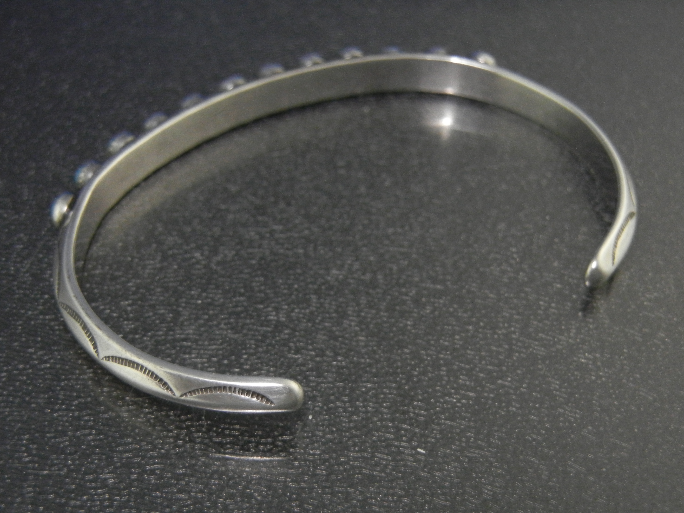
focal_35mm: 68
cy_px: 256
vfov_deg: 21.6
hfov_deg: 28.6
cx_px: 342
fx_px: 1344
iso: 800
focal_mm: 12.2
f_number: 8.2
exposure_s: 1/30
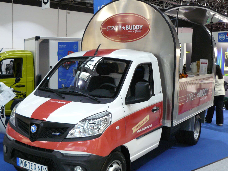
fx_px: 296
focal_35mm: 45
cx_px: 116
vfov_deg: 32.1
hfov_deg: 42.1
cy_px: 101
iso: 200
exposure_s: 1/15
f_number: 2.8
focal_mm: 6
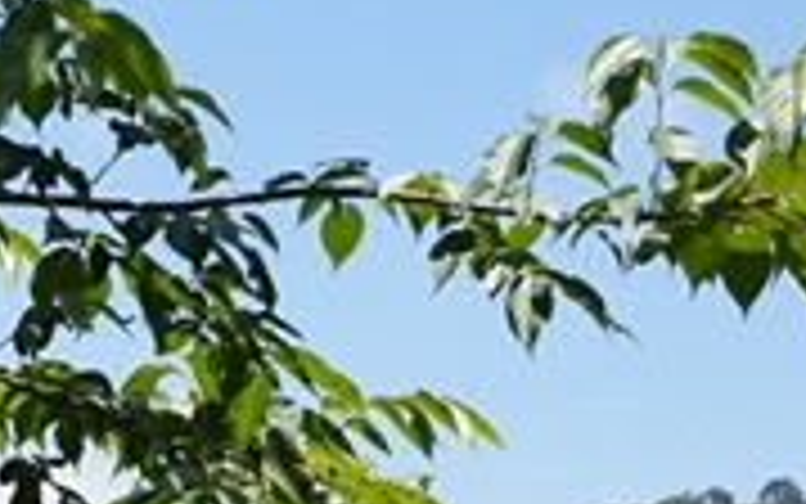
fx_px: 3897
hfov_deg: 10.7
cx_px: -874
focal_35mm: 177
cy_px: 1267
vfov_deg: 6.9
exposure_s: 1/2500
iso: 1600
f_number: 9
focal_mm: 30.4
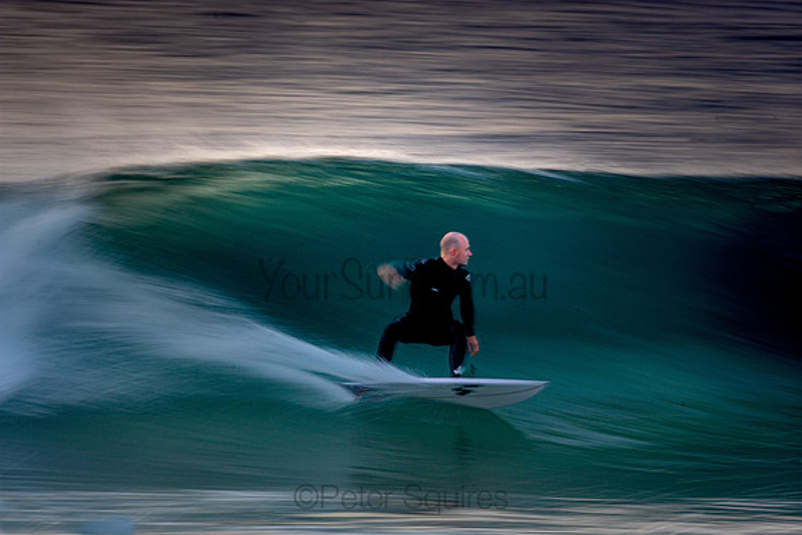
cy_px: 268
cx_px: 401
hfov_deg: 2.7
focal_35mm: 750
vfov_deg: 1.8
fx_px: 16711
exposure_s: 1/15
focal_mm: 500
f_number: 16
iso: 100
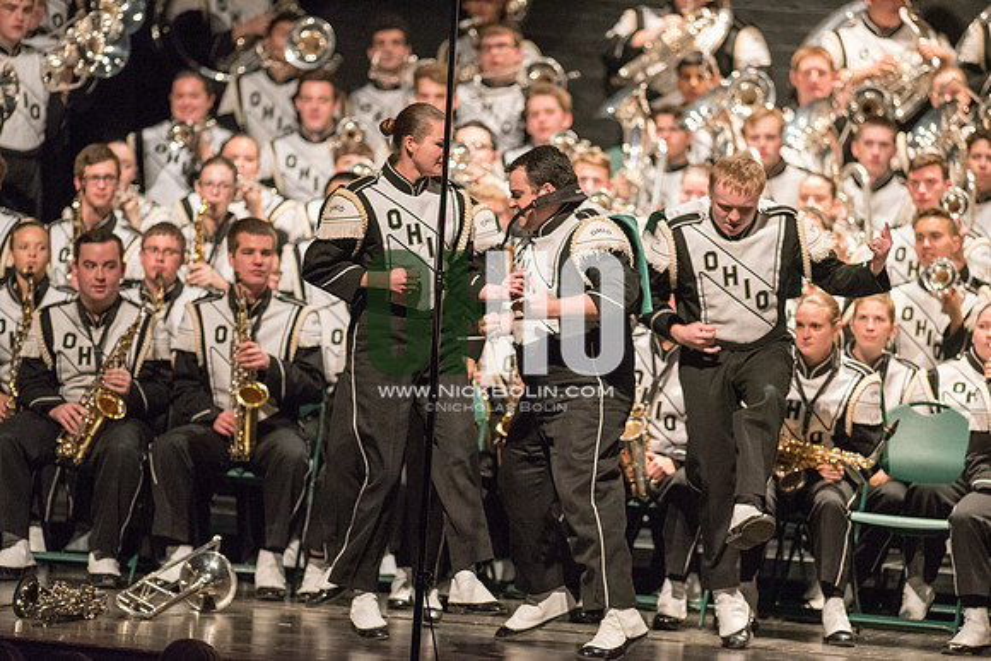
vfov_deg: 4.6
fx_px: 8260
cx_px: 496
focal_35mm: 300
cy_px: 330
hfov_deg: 6.9
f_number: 2.8
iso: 4000
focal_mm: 300
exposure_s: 1/500
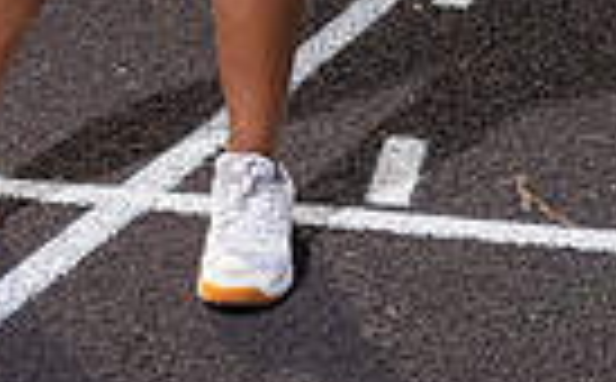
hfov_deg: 13.8
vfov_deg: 7.9
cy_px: -557
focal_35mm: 151
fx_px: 2530
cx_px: 103
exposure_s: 1/250
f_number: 7.1
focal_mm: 45
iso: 160
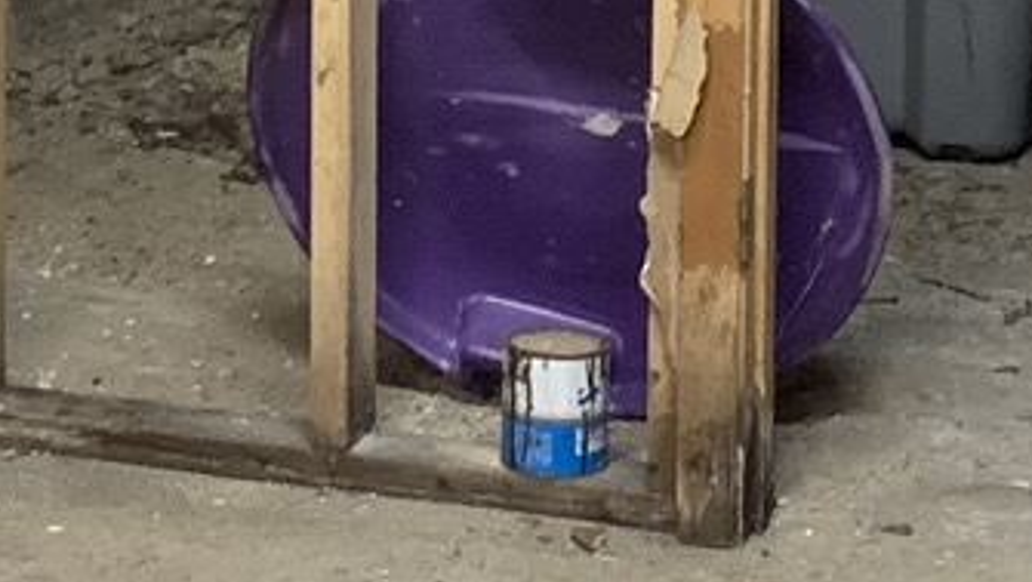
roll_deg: +0.0
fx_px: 4737
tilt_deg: -8.4
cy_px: -302
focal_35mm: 173
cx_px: 290
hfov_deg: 12.4
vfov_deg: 6.9
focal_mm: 4.25
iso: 320
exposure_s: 1/60
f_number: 1.8
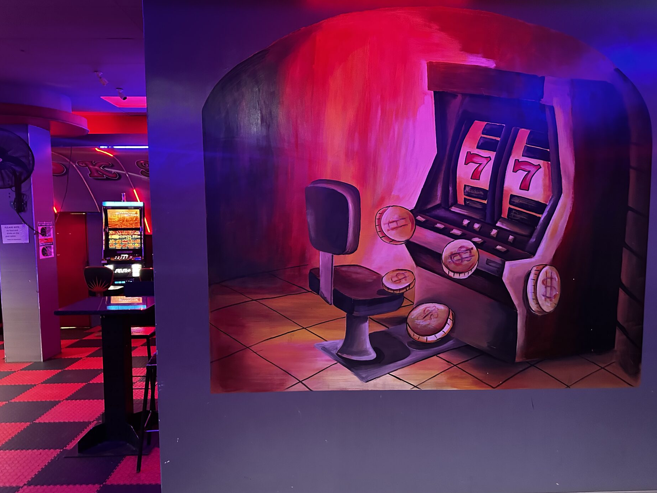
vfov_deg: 54.9
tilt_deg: -3.3
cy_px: 256
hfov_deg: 69.4
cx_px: 339
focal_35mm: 25
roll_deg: +3.9
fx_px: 474
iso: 1000
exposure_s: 1/33
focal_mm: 6.86
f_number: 1.78
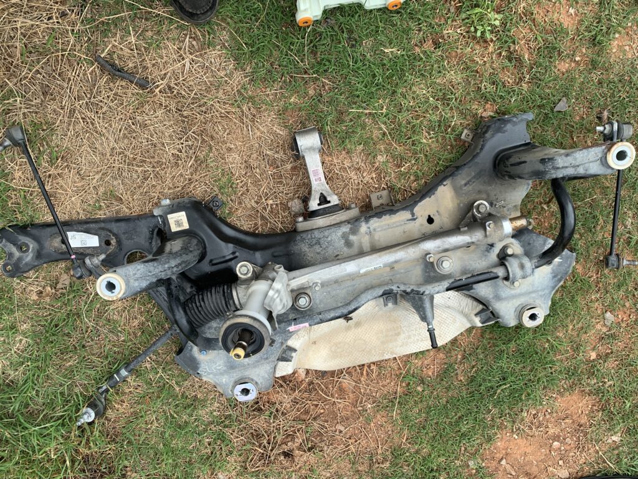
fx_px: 479
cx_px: 319
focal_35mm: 26
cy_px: 240
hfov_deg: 67.3
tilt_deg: -81.1
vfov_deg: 53.1
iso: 25
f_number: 1.8
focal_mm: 4.25
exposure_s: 1/727
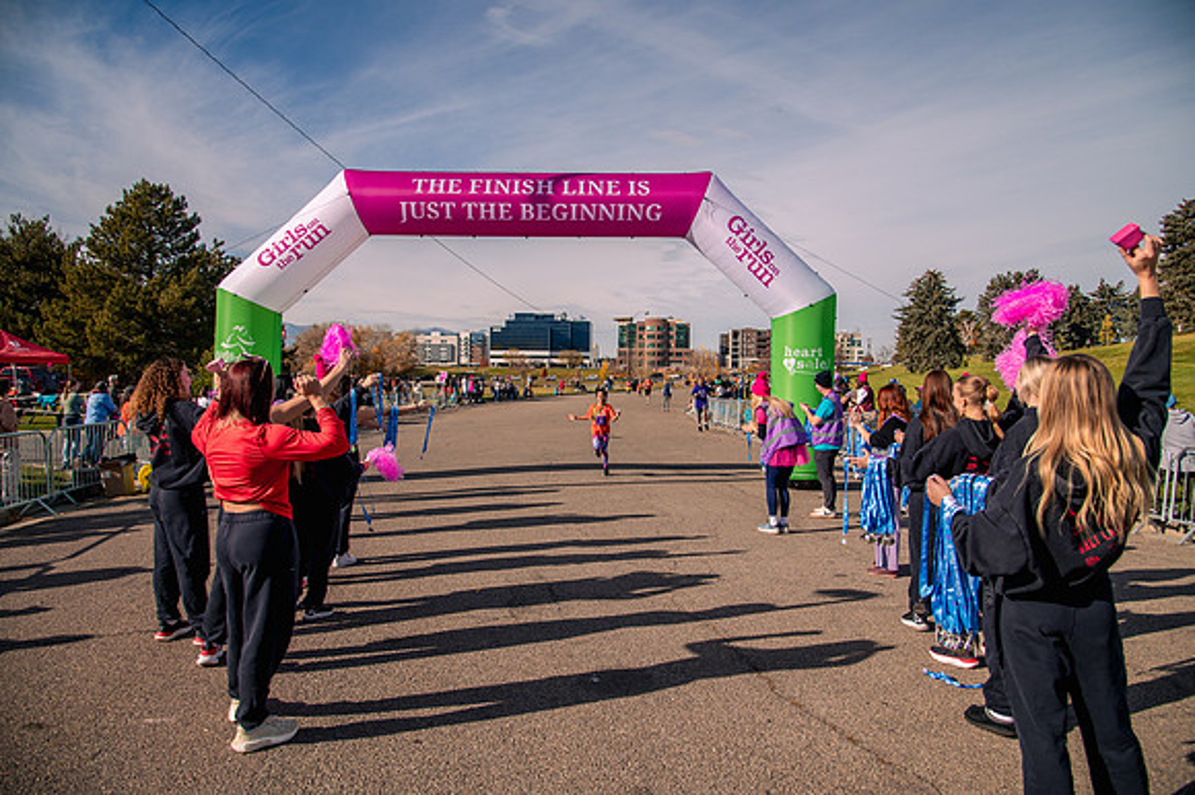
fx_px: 802
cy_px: 397
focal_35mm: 24
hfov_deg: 73.4
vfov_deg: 52.8
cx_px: 595
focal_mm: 24
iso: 200
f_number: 5.6
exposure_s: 1/1250
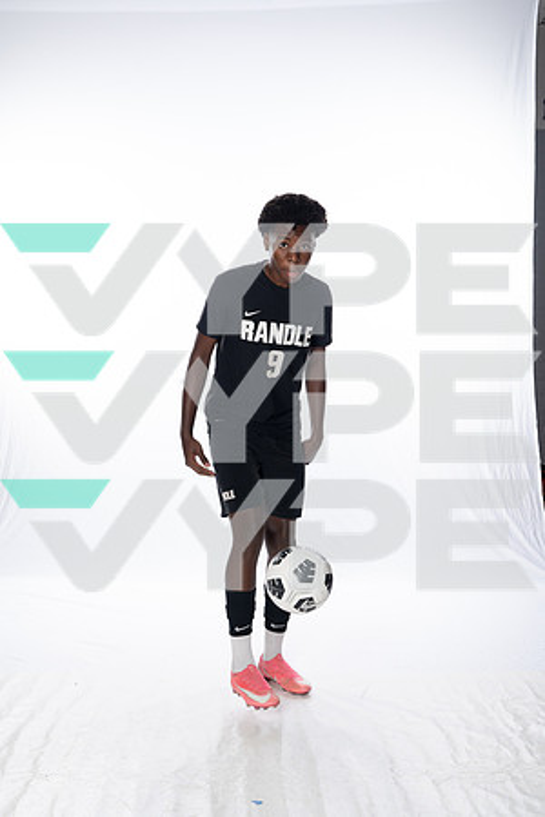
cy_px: 408
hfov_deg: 27.0
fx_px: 1135
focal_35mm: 50
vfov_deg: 39.6
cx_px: 272
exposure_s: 1/250
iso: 800
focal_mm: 50
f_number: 8
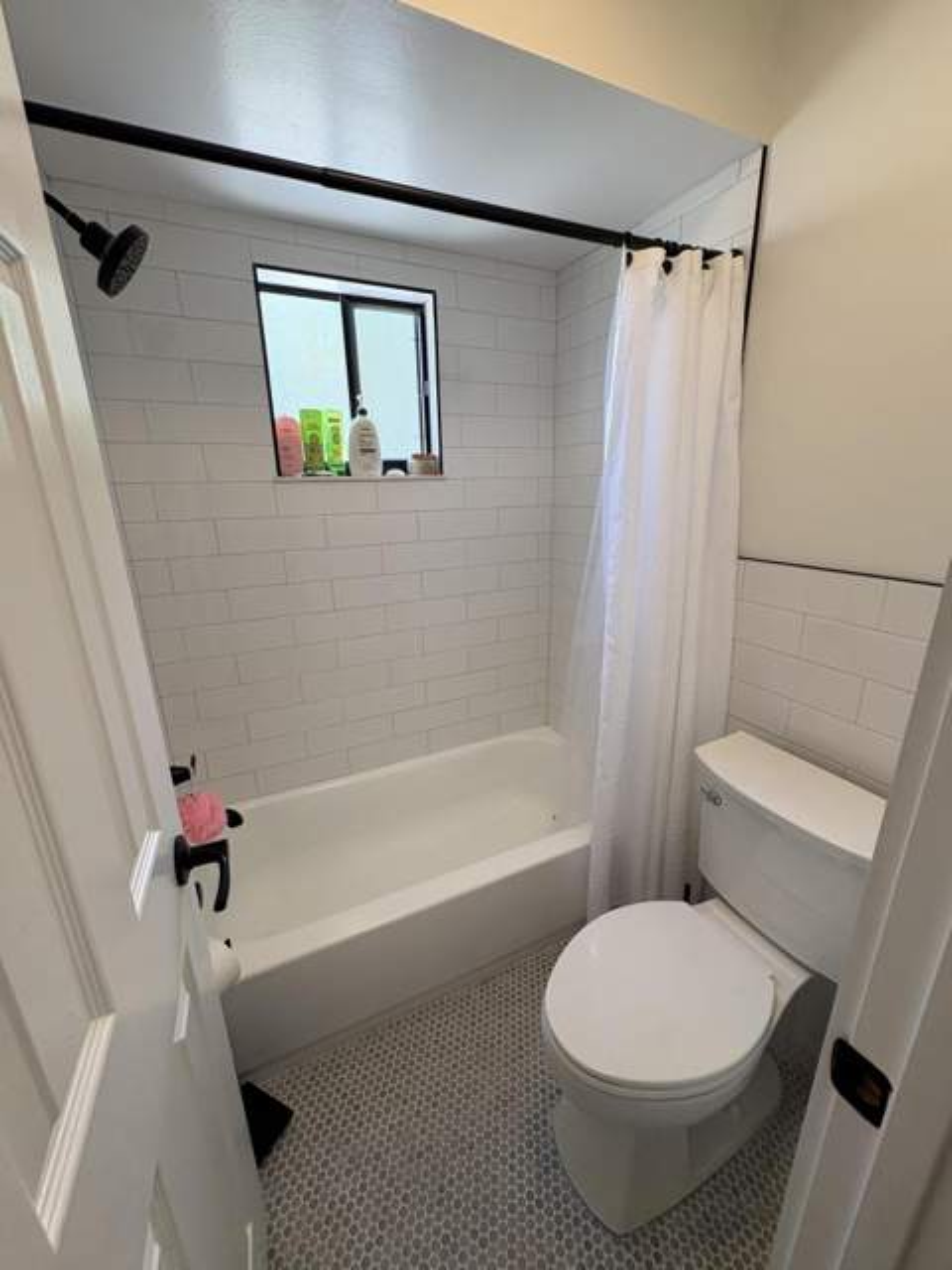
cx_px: 476
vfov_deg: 102.1
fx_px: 513
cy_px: 635
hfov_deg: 85.7
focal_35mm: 14
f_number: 2.2
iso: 64
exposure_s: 1/114
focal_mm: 2.22
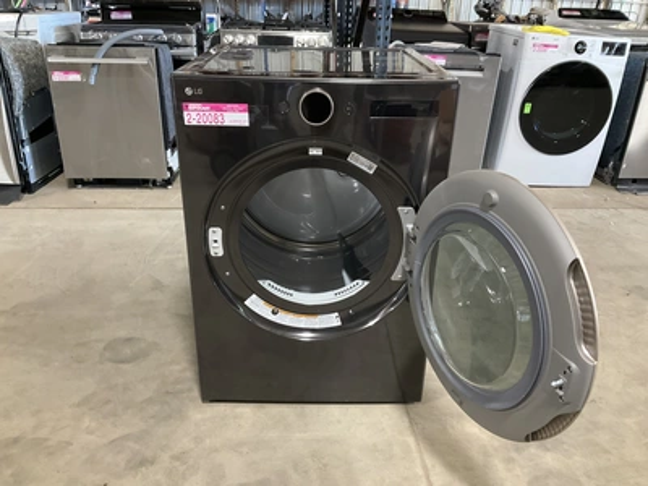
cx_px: 324
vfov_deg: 48.2
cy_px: 243
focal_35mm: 29
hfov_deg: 61.7
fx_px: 543
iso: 200
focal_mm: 3
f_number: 1.8
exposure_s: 1/60
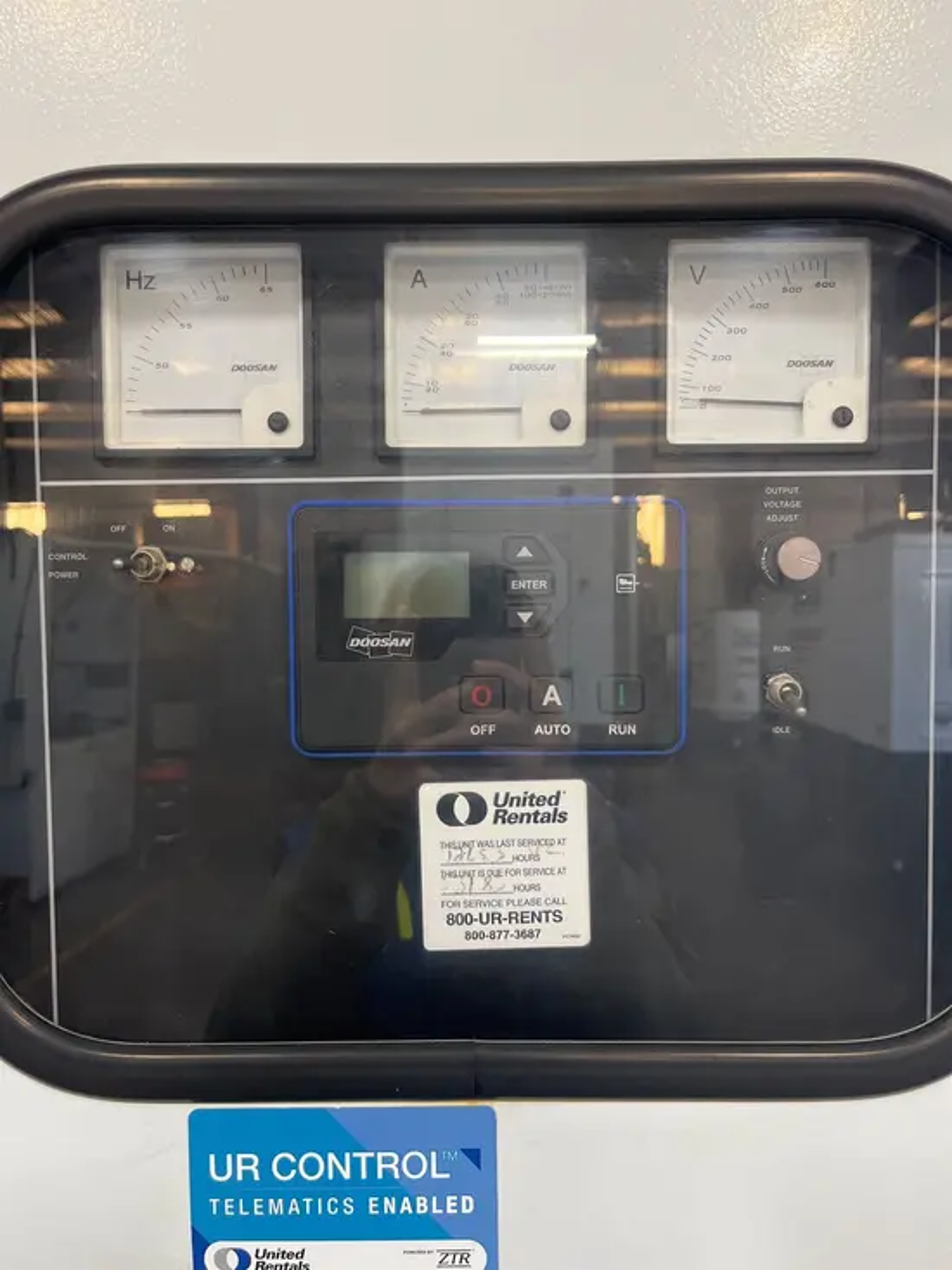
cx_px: 476
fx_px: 953
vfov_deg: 67.3
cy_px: 635
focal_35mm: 26
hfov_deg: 53.1
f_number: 1.6
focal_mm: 5.1
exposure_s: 1/60
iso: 125
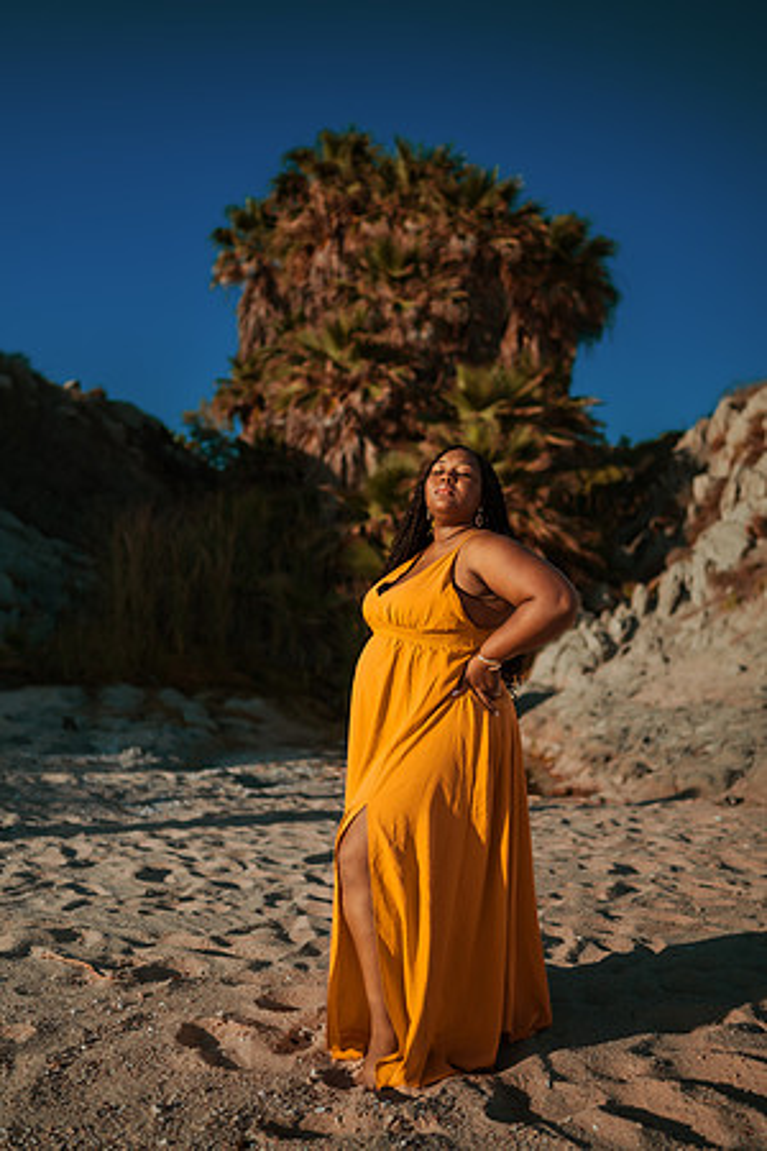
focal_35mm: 35
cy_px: 576
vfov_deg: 54.4
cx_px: 384
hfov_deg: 37.9
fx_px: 1118
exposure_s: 1/4000
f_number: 1.8
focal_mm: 35
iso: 100
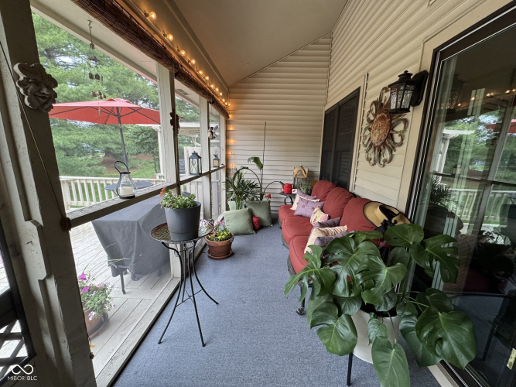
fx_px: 209
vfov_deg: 85.7
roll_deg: -1.2
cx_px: 258
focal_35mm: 14
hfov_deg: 102.1
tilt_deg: -12.5
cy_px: 194
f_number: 2.2
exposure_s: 1/120
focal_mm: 2.22
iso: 200
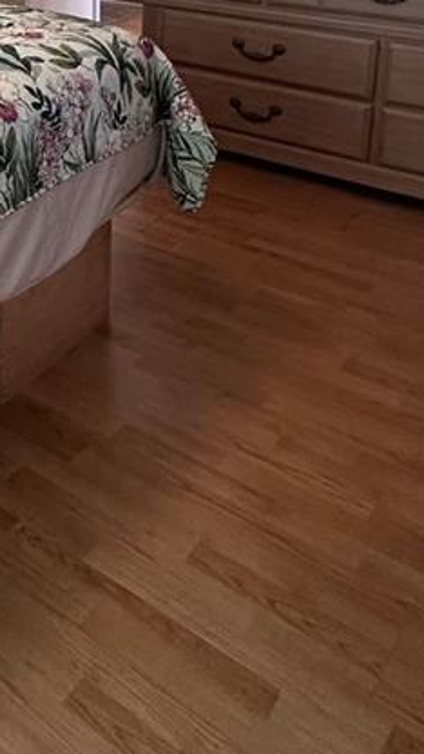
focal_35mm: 44
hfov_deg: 22.0
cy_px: -16
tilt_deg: -11.7
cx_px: -230
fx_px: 879
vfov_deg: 40.1
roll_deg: +3.3
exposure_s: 1/60
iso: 200
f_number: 2.2
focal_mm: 2.22
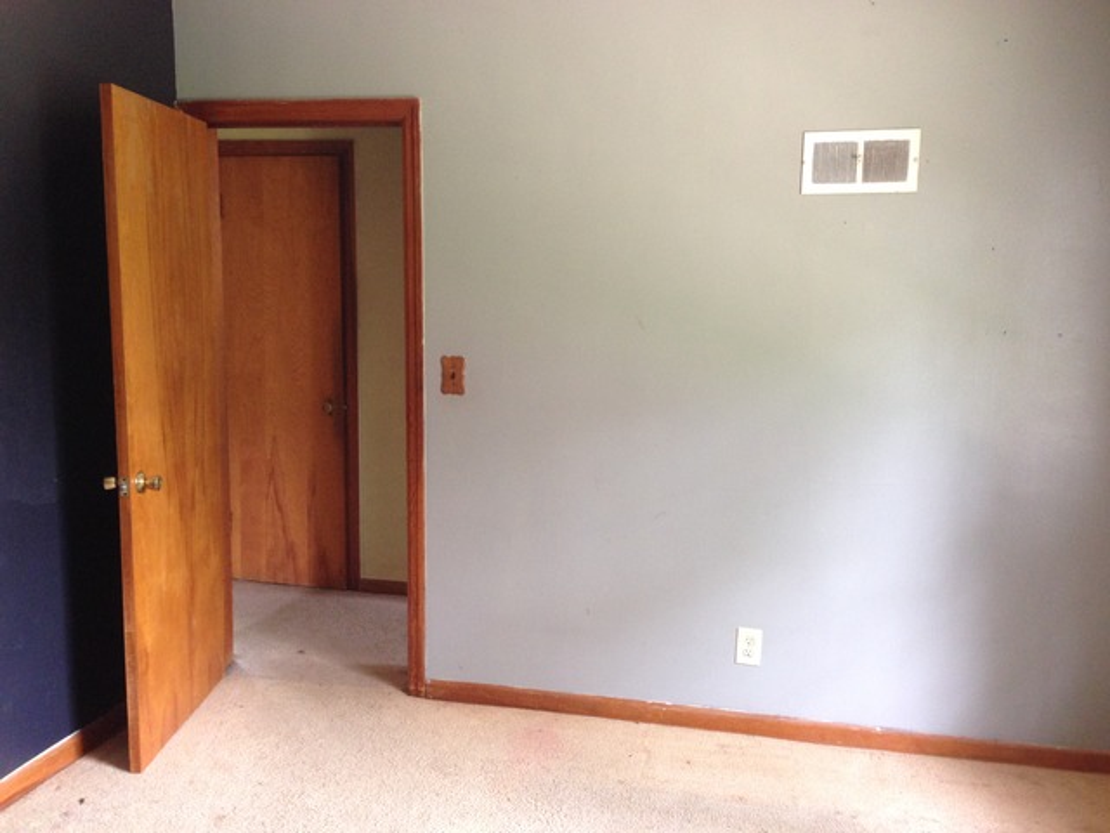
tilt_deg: -7.2
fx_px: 1058
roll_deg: +0.4
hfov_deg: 55.4
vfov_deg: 42.9
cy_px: 416
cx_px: 555
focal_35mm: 33
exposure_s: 1/20
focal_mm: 4.12
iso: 160
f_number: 2.4
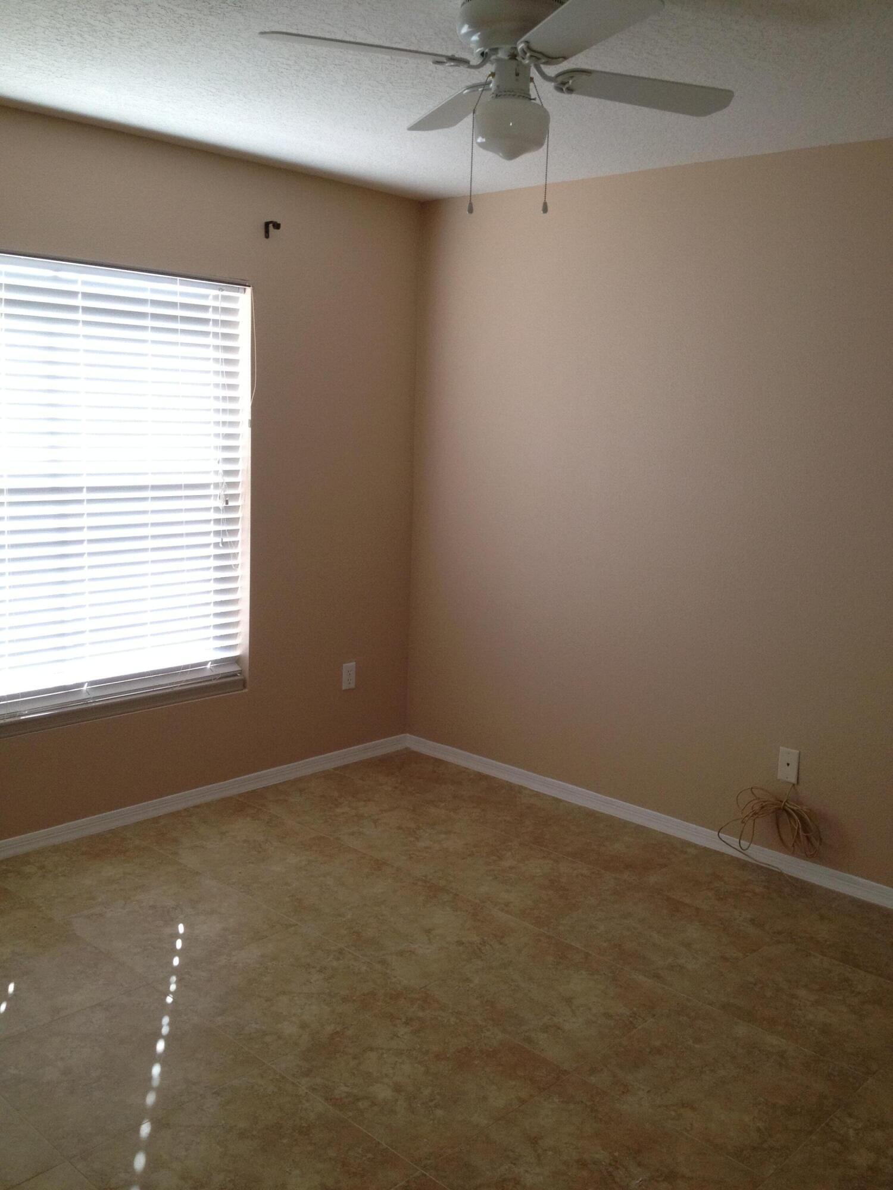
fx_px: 1204
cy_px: 595
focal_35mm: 35
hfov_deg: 40.7
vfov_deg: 52.6
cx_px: 446
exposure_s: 1/120
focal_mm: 4.28
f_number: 2.4
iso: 125
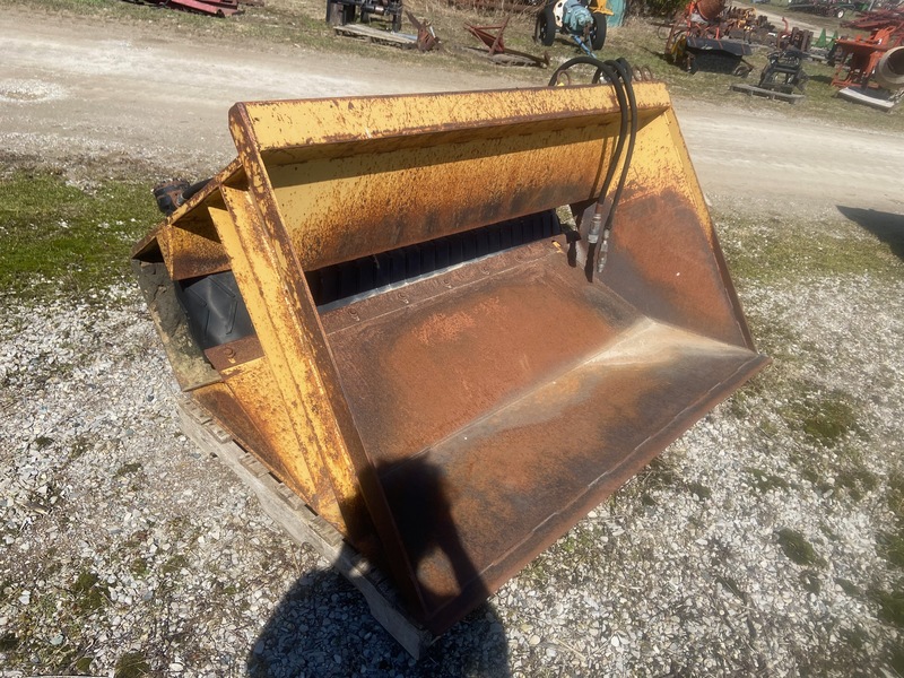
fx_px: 679
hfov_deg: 67.3
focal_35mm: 26
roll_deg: -8.6
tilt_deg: -33.4
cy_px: 339
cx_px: 452
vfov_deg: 53.1
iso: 32
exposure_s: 1/2625
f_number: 1.8
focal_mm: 4.25
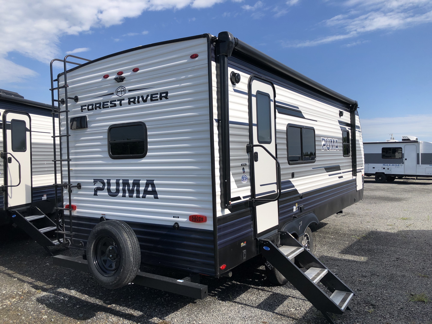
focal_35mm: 28
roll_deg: +0.5
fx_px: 349
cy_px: 162
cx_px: 216
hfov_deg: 63.4
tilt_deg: +0.4
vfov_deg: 49.7
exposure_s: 1/2288
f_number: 1.8
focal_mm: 3.99
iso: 20
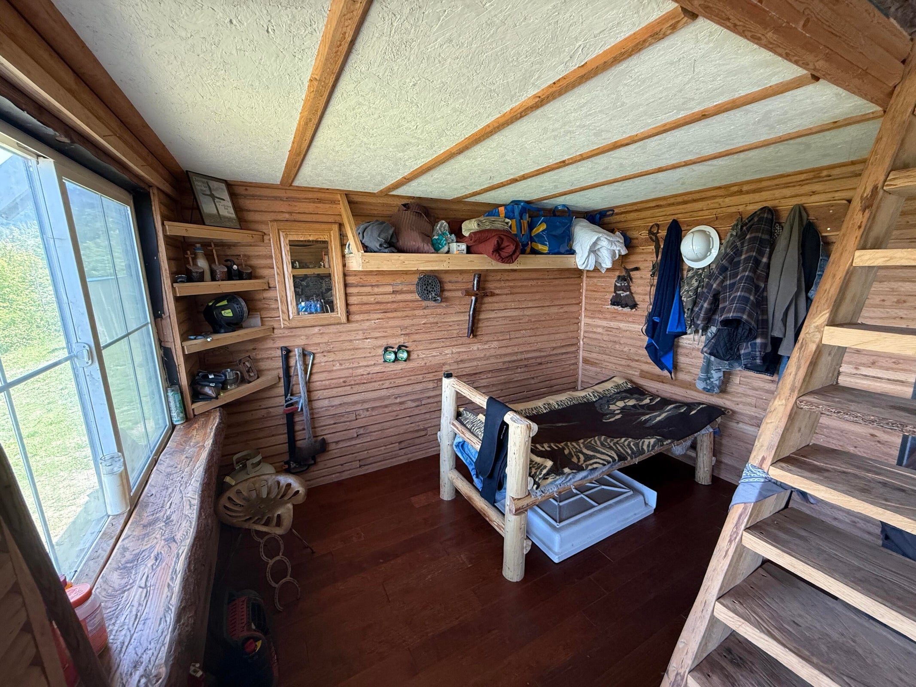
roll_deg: +1.3
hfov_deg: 102.1
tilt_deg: -10.6
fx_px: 370
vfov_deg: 85.7
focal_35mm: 14
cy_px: 344
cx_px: 458
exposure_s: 1/73
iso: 400
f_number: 2.2
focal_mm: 2.22
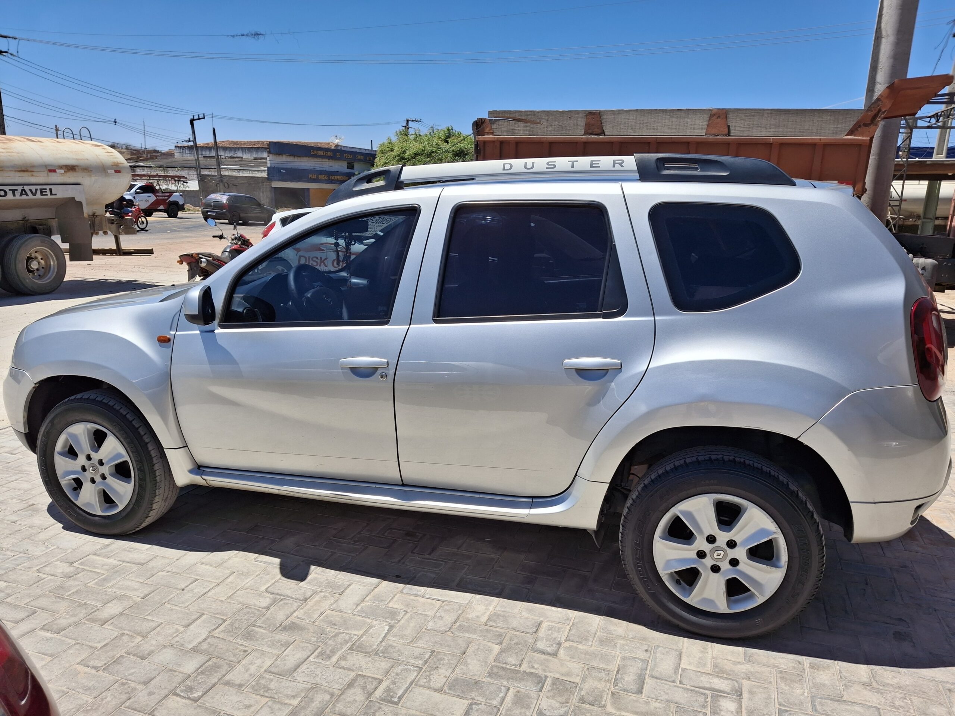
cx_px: 478
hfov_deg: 69.4
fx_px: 690
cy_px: 358
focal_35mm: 25
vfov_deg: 54.9
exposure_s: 1/1845
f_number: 1.8
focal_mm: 4.69
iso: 25
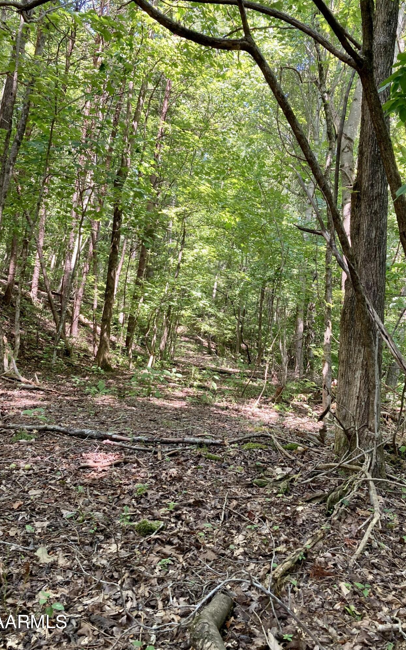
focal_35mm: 30
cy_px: 324
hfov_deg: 41.8
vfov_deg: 62.9
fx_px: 531
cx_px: 224
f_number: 1.8
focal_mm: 3.99
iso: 80
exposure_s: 1/121
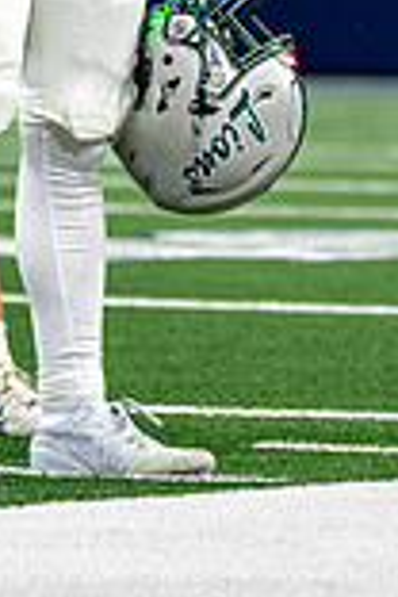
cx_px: 186
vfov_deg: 4.0
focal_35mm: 510
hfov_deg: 2.7
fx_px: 8457
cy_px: -217
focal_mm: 97
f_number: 2.8
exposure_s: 1/400
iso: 1000
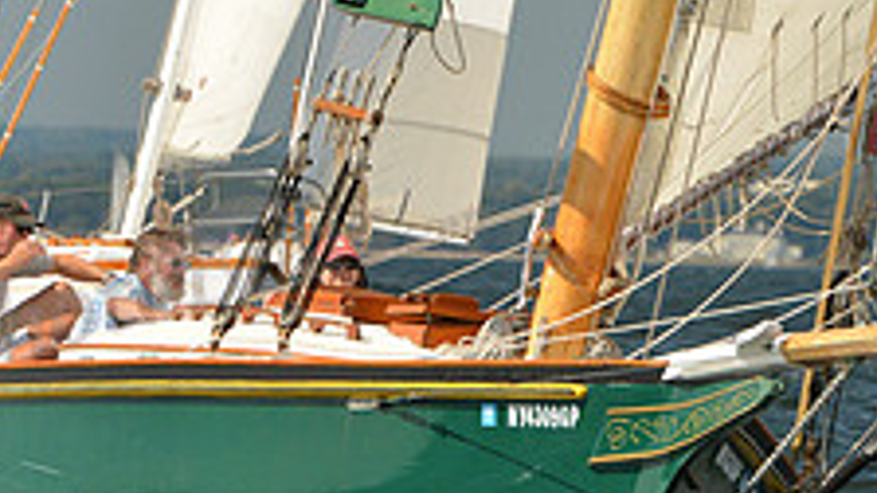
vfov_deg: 2.4
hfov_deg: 4.2
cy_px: 18
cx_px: 693
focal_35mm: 515
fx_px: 11976
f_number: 7.1
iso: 1000
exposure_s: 1/1250
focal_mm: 190
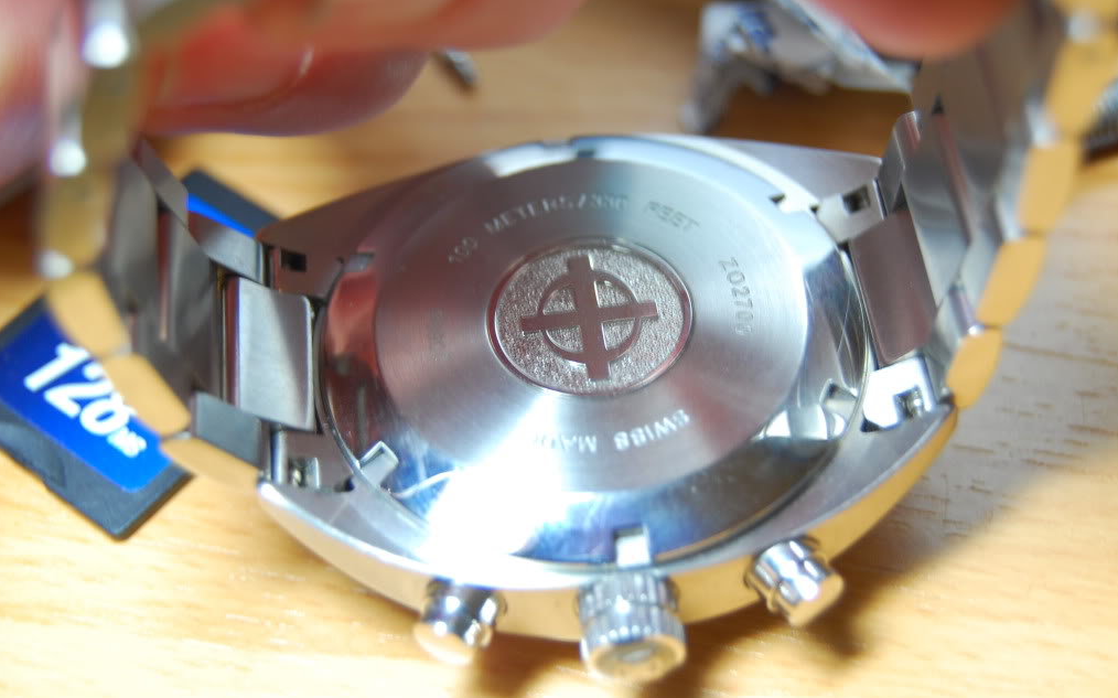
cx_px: 561
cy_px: 356
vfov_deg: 17.6
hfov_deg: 27.9
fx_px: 2254
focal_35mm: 74
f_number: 5.6
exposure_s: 1/13
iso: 400
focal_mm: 48
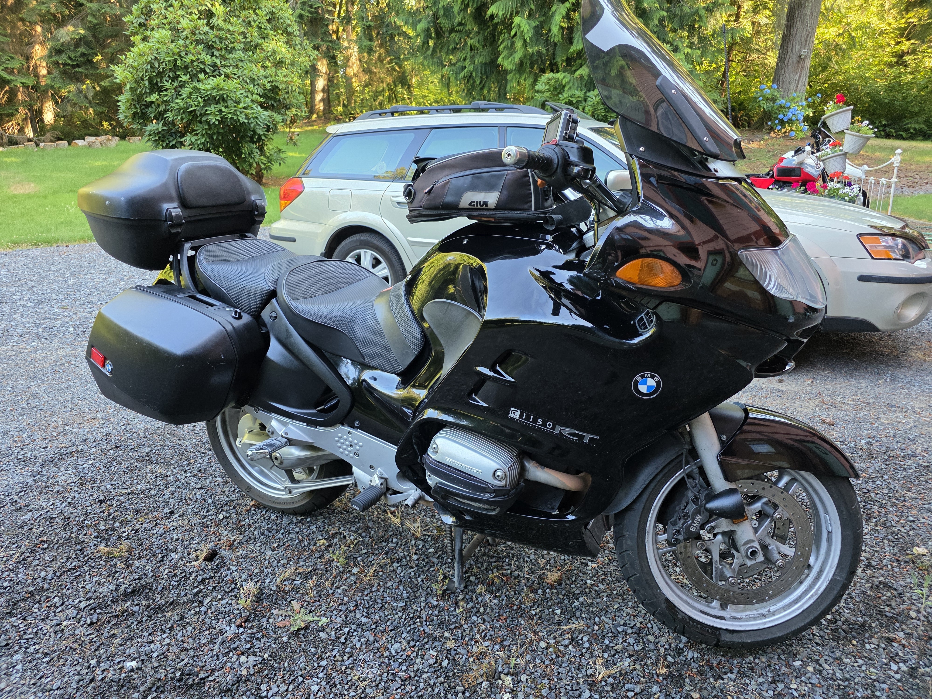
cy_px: 350
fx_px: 619
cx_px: 466
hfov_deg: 73.9
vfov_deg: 58.9
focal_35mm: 23
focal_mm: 6.3
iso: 200
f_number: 1.7
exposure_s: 1/180
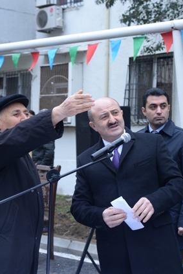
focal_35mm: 83
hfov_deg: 16.5
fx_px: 632
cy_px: 137
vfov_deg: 24.5
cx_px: 113
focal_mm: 55
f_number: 5.6
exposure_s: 1/320
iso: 560
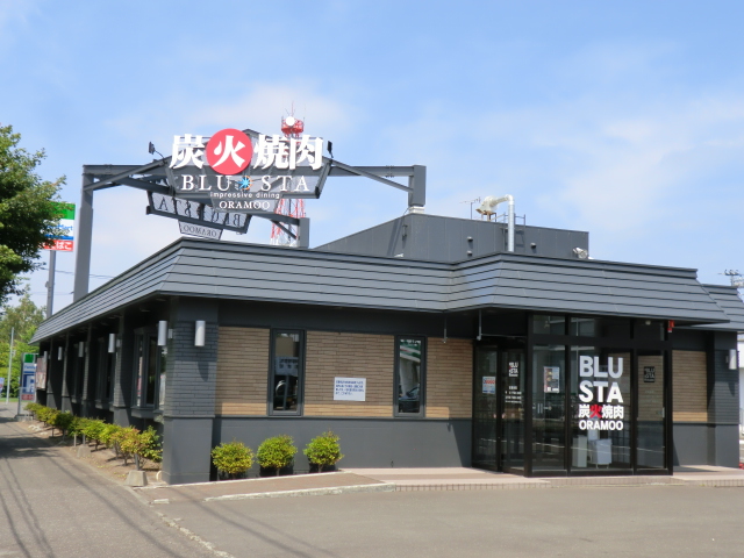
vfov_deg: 32.2
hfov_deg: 42.1
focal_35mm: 45
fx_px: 967
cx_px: 372
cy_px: 279
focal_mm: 8.2
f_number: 4.3
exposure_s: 1/500
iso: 50
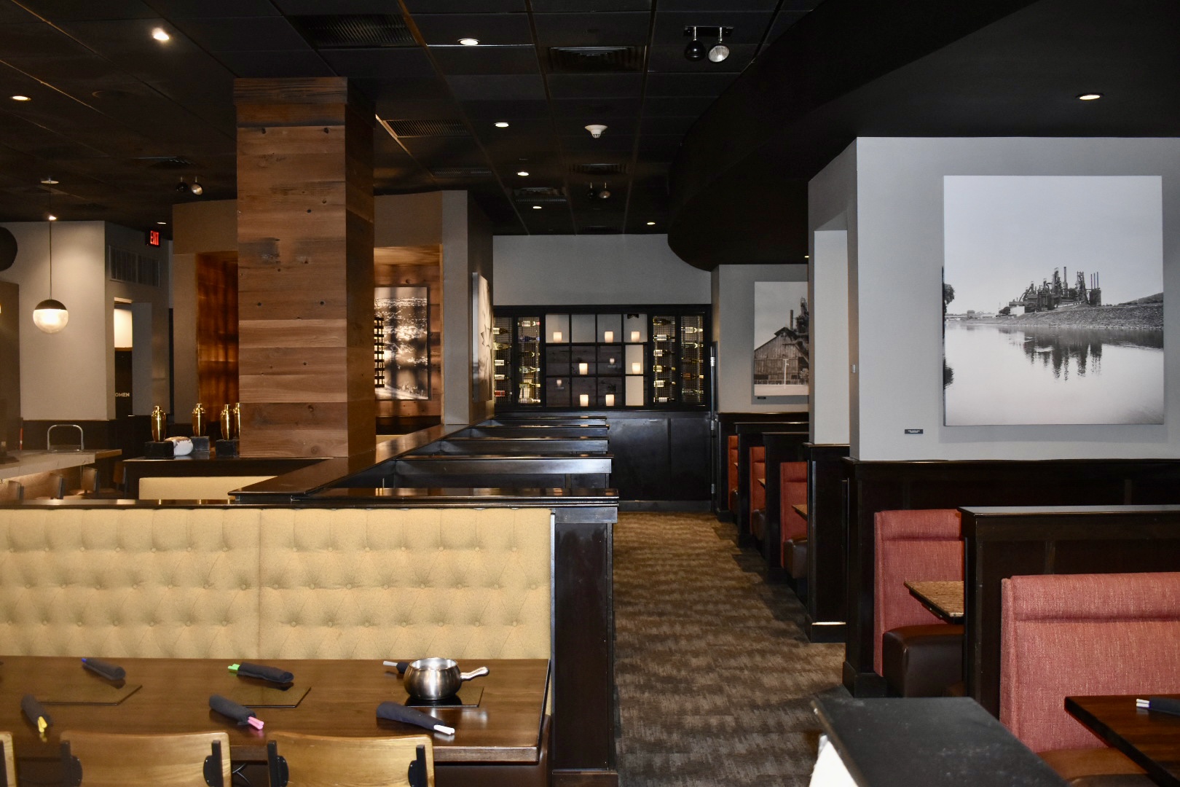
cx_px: 590
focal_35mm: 34
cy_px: 394
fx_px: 1131
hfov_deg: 55.1
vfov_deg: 38.4
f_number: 3.8
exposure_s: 1/60
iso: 2000
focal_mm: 23
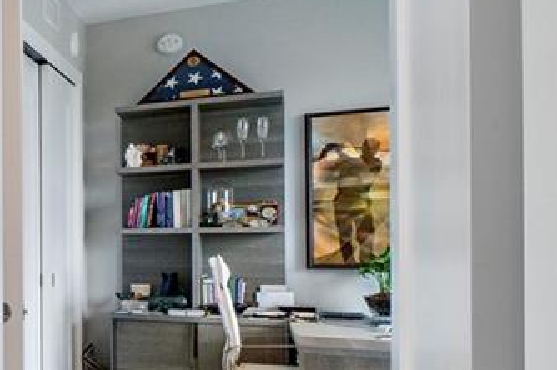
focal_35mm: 46
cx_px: -285
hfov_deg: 28.0
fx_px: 711
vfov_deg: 28.9
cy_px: 255
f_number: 11
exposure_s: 1/2.5
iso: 160
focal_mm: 10
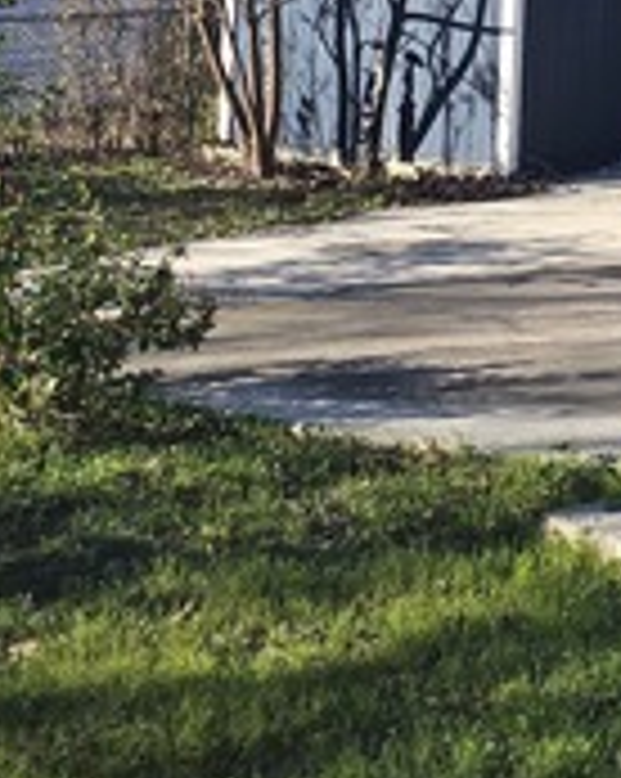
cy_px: -121
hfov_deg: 16.5
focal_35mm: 83
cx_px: 976
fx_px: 1910
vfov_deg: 21.6
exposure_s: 1/2000
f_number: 1.7
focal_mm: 6.3
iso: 32
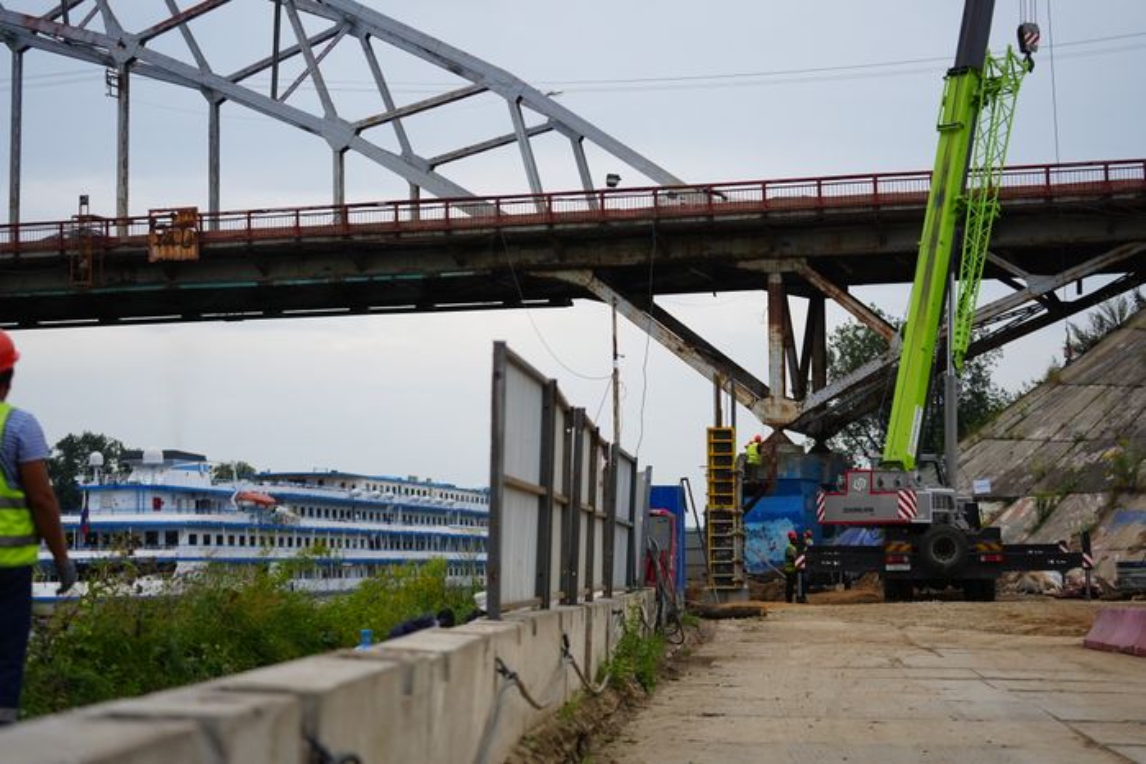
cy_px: 382
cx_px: 573
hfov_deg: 28.8
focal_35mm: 70
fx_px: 2228
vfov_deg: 19.5
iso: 1000
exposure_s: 1/8000
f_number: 2.8
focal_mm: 70
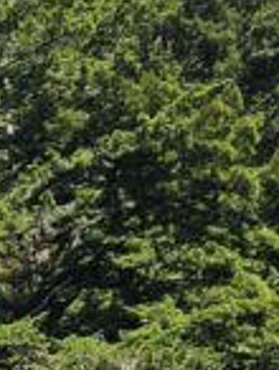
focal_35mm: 161
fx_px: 1725
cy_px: 618
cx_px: -624
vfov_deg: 11.5
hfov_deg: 7.7
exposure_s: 1/490
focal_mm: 6.3
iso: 10
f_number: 1.7
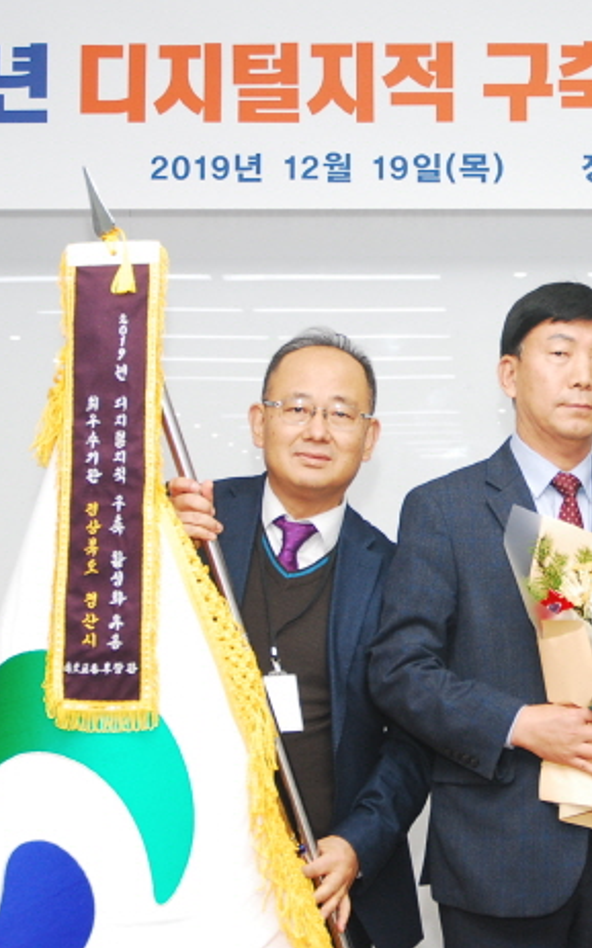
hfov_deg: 17.3
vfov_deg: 27.9
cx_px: 557
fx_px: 1912
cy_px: 473
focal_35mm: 74
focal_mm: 32
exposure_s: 1/60
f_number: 4.5
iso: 400
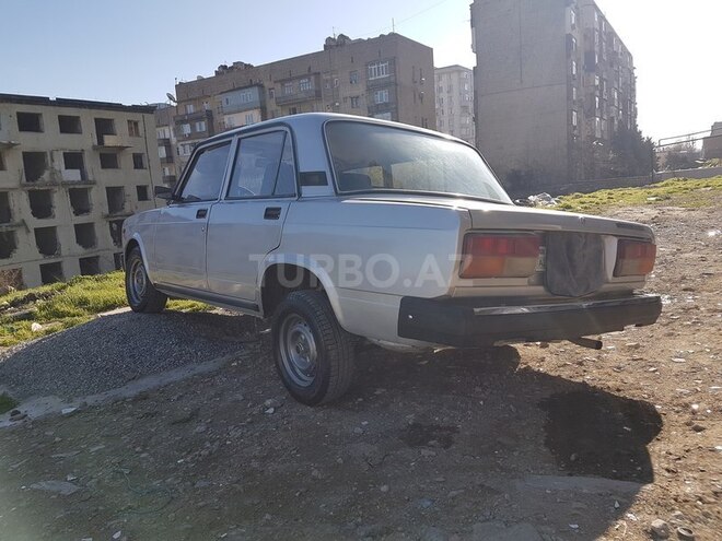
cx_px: 361
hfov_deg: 67.3
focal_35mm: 26
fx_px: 542
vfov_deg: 53.1
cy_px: 270
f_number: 1.7
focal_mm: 4.2
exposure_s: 1/1840
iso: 40
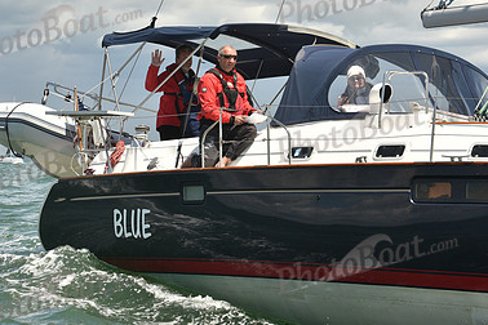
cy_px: 81
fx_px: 1871
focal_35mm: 138
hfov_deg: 14.9
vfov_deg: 9.9
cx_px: 210
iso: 320
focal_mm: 90
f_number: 10
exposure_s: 1/800
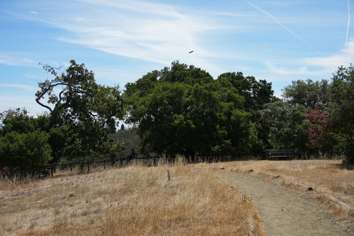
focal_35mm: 50
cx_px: 177
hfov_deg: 39.6
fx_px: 492
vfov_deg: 27.0
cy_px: 118
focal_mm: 50
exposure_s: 1/250
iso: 100
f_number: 8
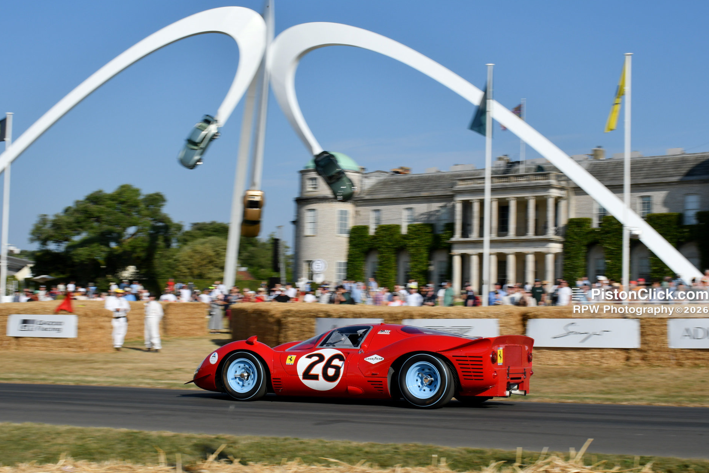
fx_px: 1201
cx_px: 363
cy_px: 233
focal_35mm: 61
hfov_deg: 32.9
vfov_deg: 22.3
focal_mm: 38
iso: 125
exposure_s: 1/320
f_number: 13
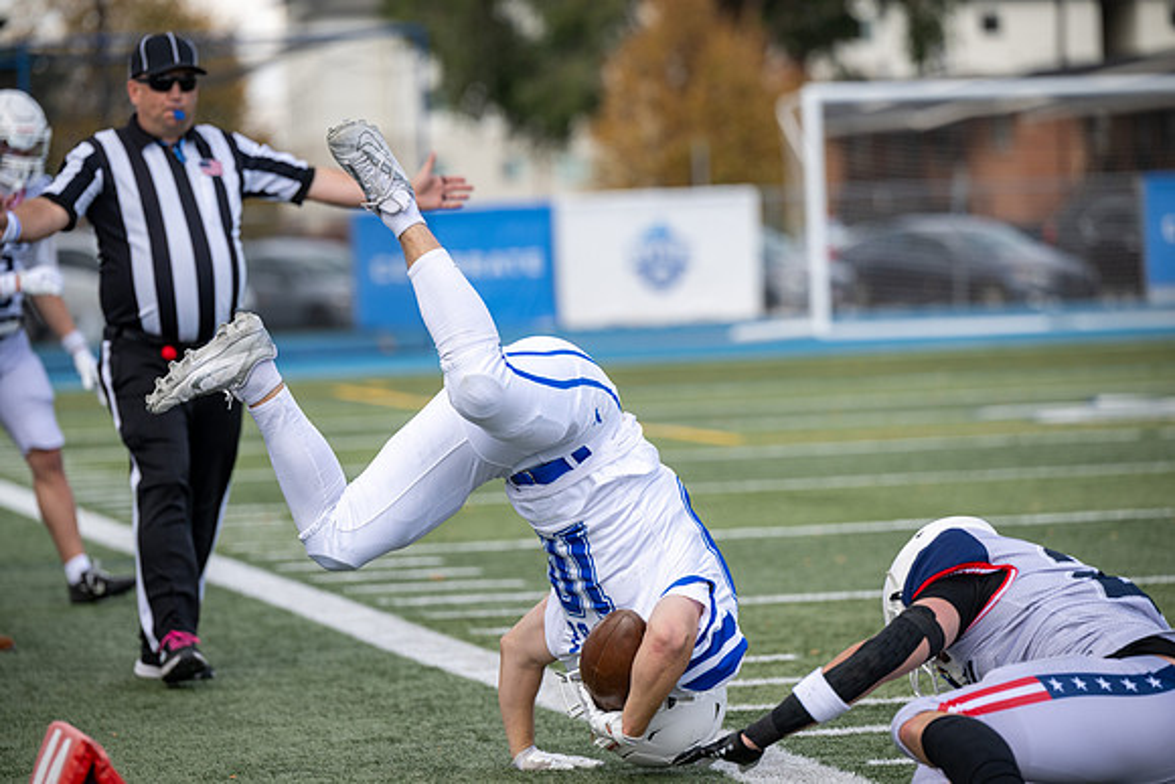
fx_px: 6529
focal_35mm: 200
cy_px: 392
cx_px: 588
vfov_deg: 6.9
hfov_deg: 10.3
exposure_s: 1/1250
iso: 200
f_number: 4
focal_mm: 200
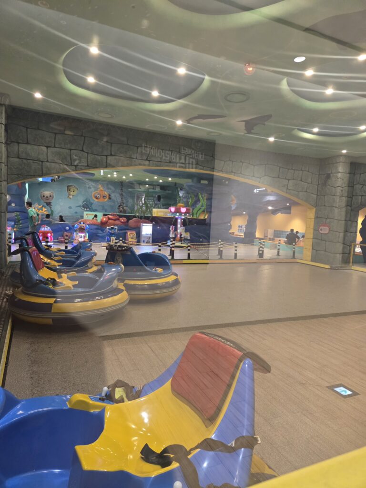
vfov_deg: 73.9
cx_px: 183
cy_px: 244
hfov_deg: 58.9
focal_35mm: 23
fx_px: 324
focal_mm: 5.4
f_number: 1.8
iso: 1000
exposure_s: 1/120
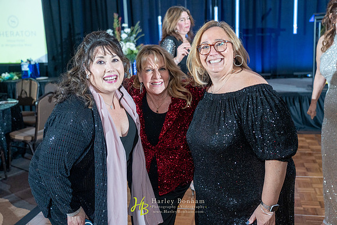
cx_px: 168
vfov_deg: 33.4
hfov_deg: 48.4
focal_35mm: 40
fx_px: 375
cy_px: 112
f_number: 4
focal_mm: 40
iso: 2500
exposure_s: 1/200
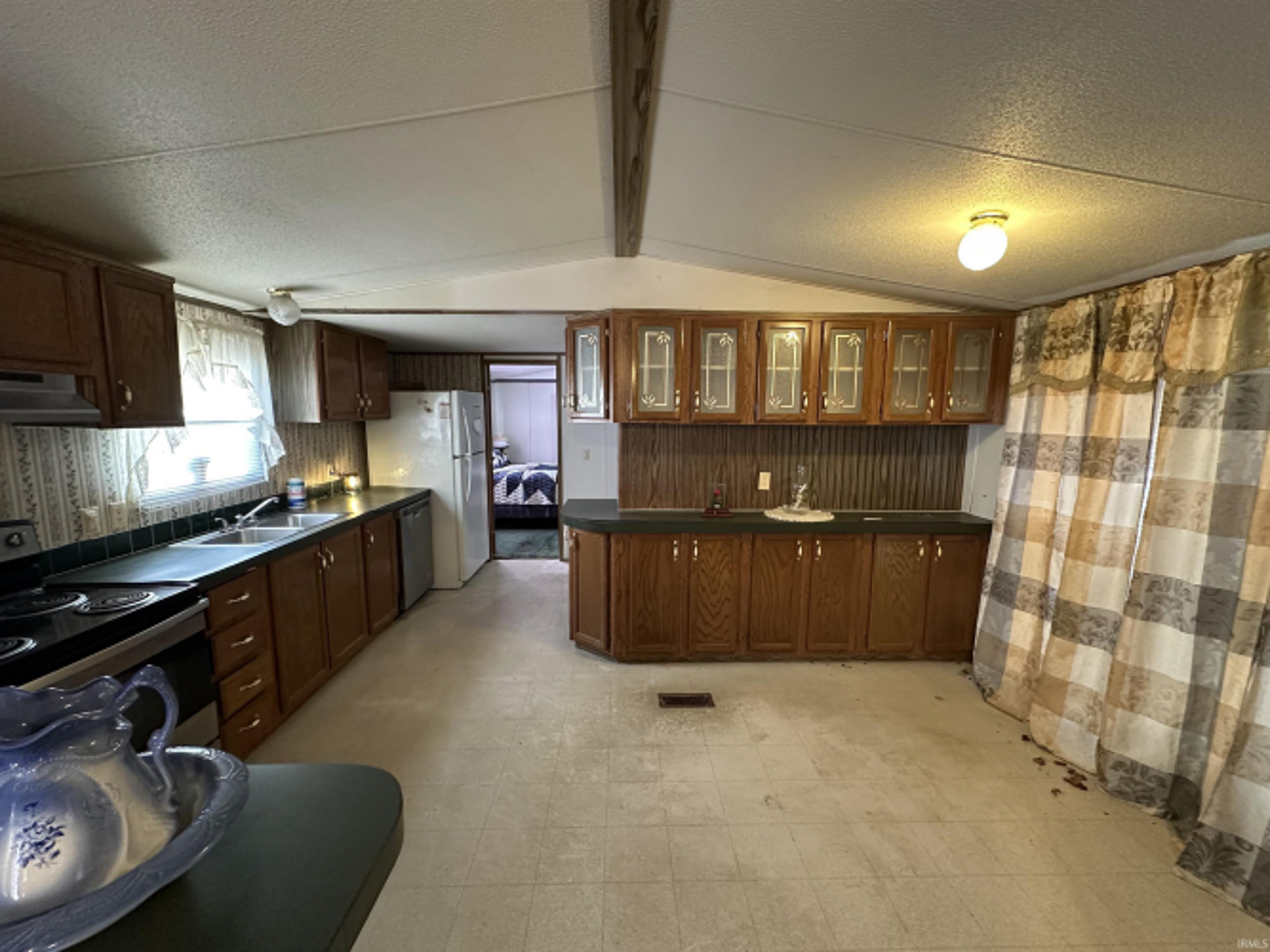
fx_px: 514
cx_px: 635
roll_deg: +0.1
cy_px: 476
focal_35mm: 14
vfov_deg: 85.7
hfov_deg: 102.1
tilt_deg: -7.3
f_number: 2.2
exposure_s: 1/60
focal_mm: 2.22
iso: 500
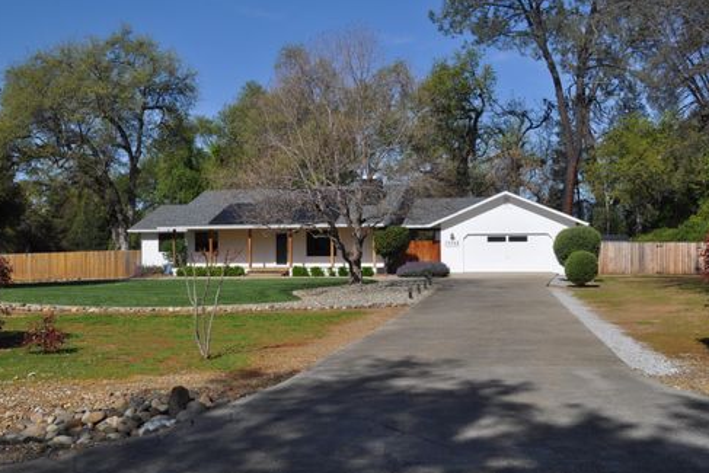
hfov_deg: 48.4
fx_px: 788
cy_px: 236
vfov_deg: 33.4
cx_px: 354
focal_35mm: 40
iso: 200
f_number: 11
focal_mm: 26
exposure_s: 1/500
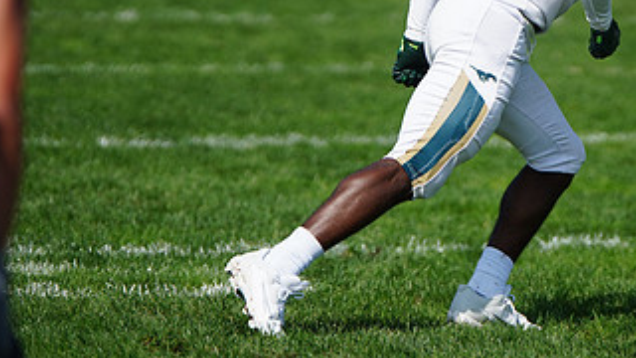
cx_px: 515
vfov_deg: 2.7
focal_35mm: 444
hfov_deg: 4.9
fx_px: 7488
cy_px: 17
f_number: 2.8
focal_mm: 234
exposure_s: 1/8000
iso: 400
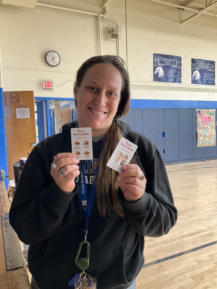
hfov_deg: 48.2
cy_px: 144
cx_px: 108
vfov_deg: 61.7
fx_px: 242
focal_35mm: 29
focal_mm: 3
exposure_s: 1/60
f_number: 1.8
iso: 100
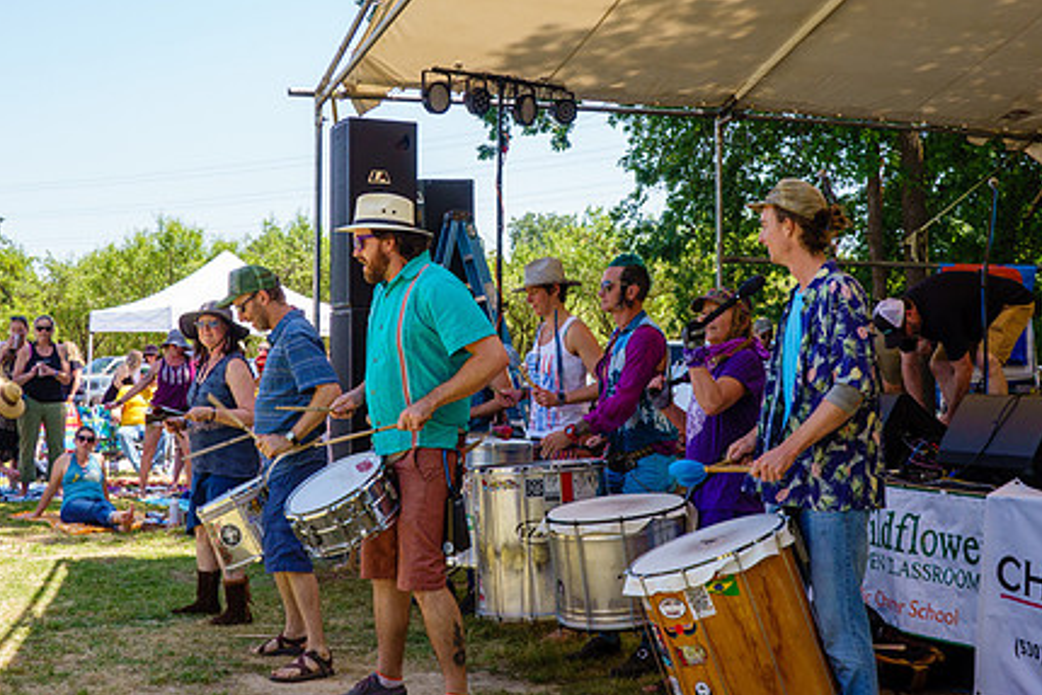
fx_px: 1563
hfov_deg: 36.9
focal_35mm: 54
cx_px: 528
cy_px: 311
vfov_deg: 25.1
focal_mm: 14.99
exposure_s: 1/320
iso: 125
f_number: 4
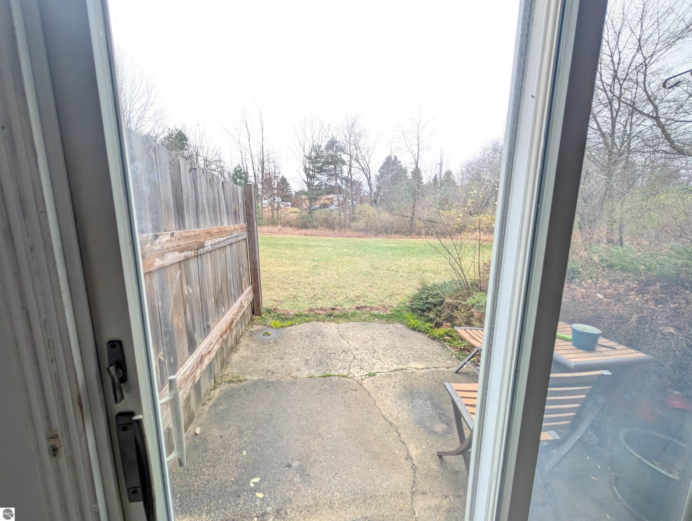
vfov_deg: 94.6
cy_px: 260
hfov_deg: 110.5
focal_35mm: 12
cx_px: 346
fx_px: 240
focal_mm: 2.02
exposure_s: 1/120
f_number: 1.7
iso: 112
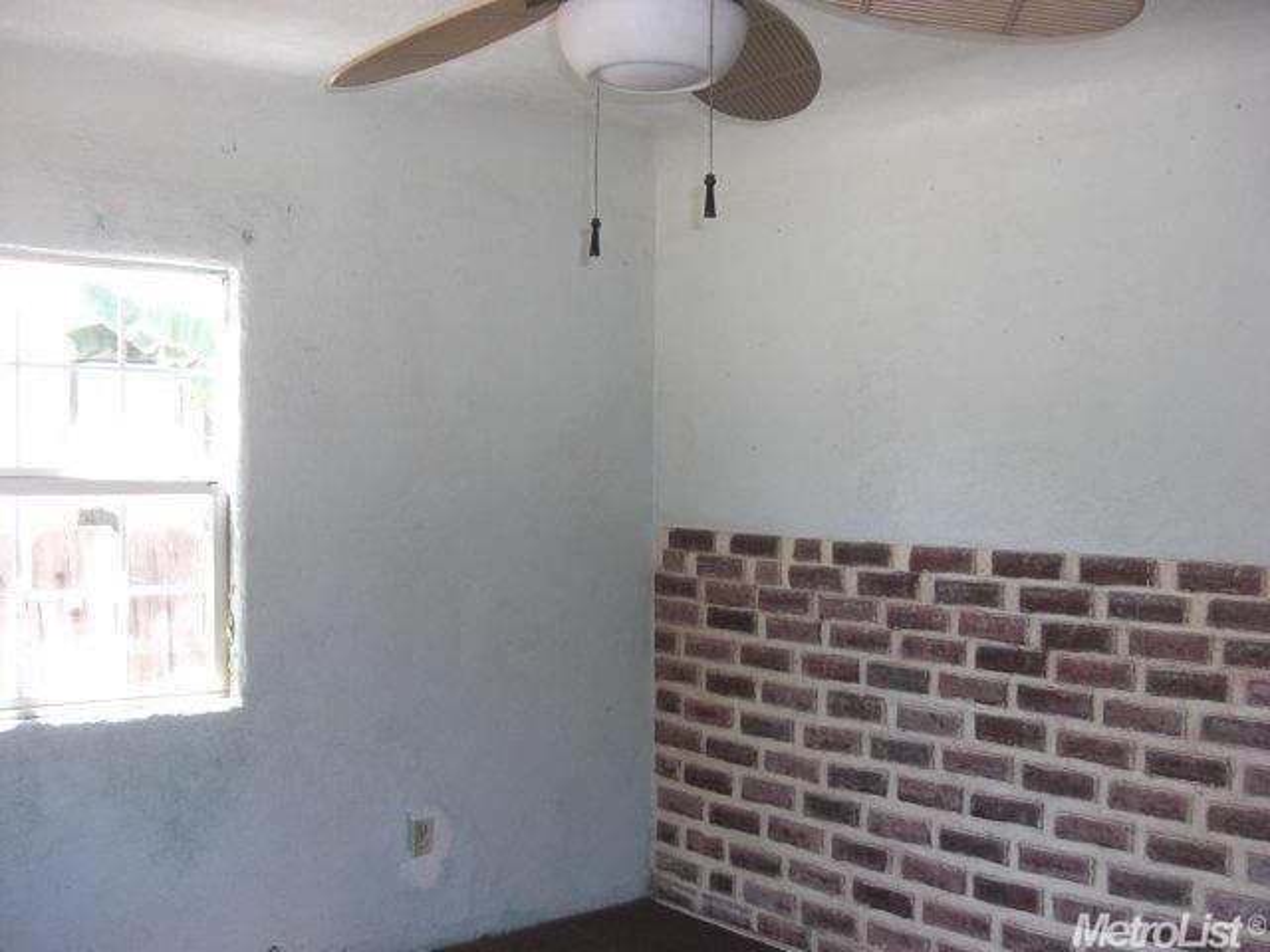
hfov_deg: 49.0
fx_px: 1394
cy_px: 476
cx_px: 635
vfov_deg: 37.7
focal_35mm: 38
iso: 200
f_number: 2.8
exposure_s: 1/80
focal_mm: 7.9
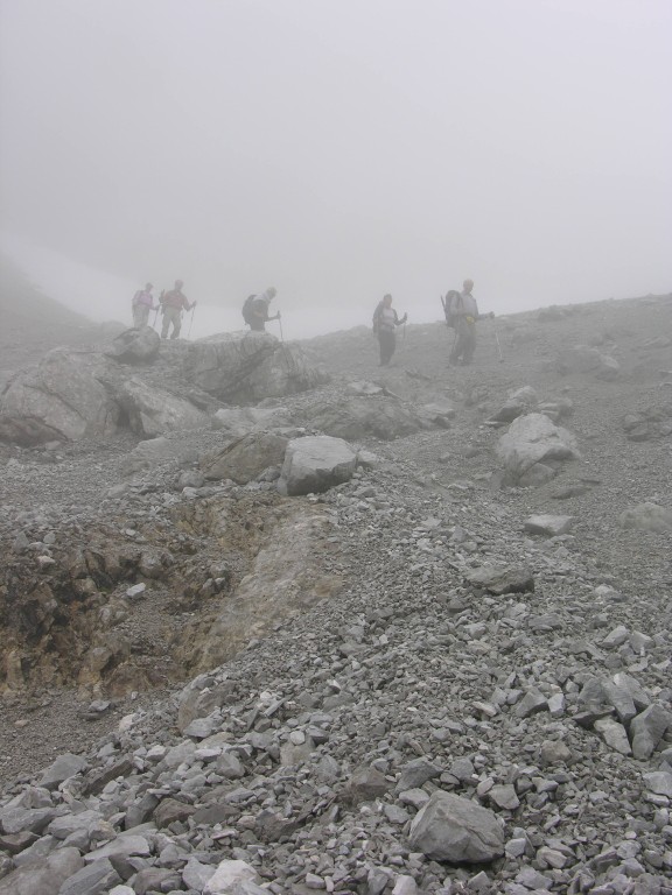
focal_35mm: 39
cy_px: 448
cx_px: 336
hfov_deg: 36.8
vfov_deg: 47.9
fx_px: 1009
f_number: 5.7
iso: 50
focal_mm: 10
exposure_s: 1/168
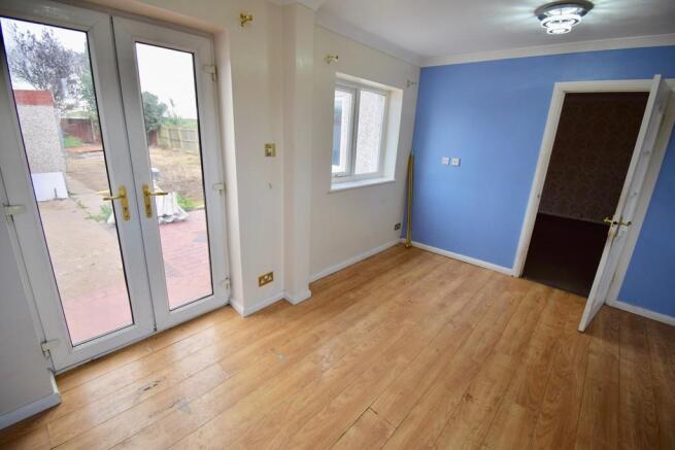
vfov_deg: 77.4
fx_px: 281
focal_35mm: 15
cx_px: 338
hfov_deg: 100.4
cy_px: 225
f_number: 5
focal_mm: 10
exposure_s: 1/100
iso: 400
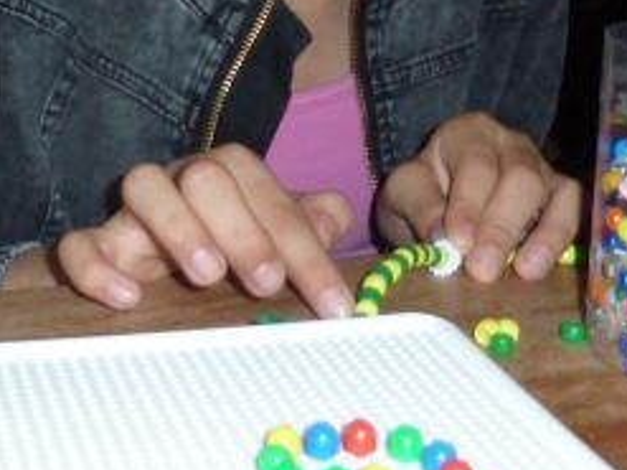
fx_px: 1466
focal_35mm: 81
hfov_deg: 24.0
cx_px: 195
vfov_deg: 17.8
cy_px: 5
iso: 100
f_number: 3.3
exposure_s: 1/60
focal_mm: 4.1
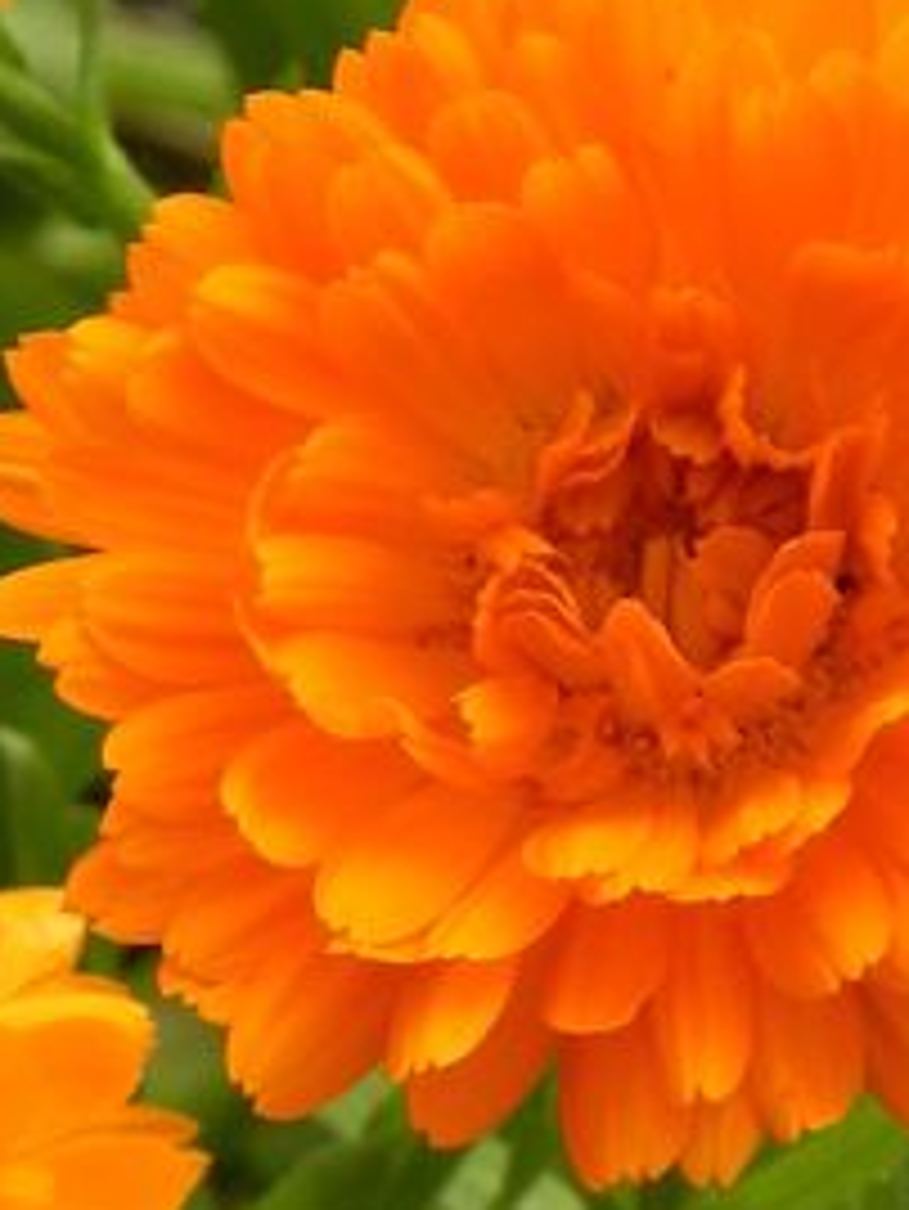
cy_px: 373
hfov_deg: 3.1
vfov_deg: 4.1
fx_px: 16863
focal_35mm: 482
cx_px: 180
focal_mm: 28.8
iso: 160
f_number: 5
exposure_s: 1/250
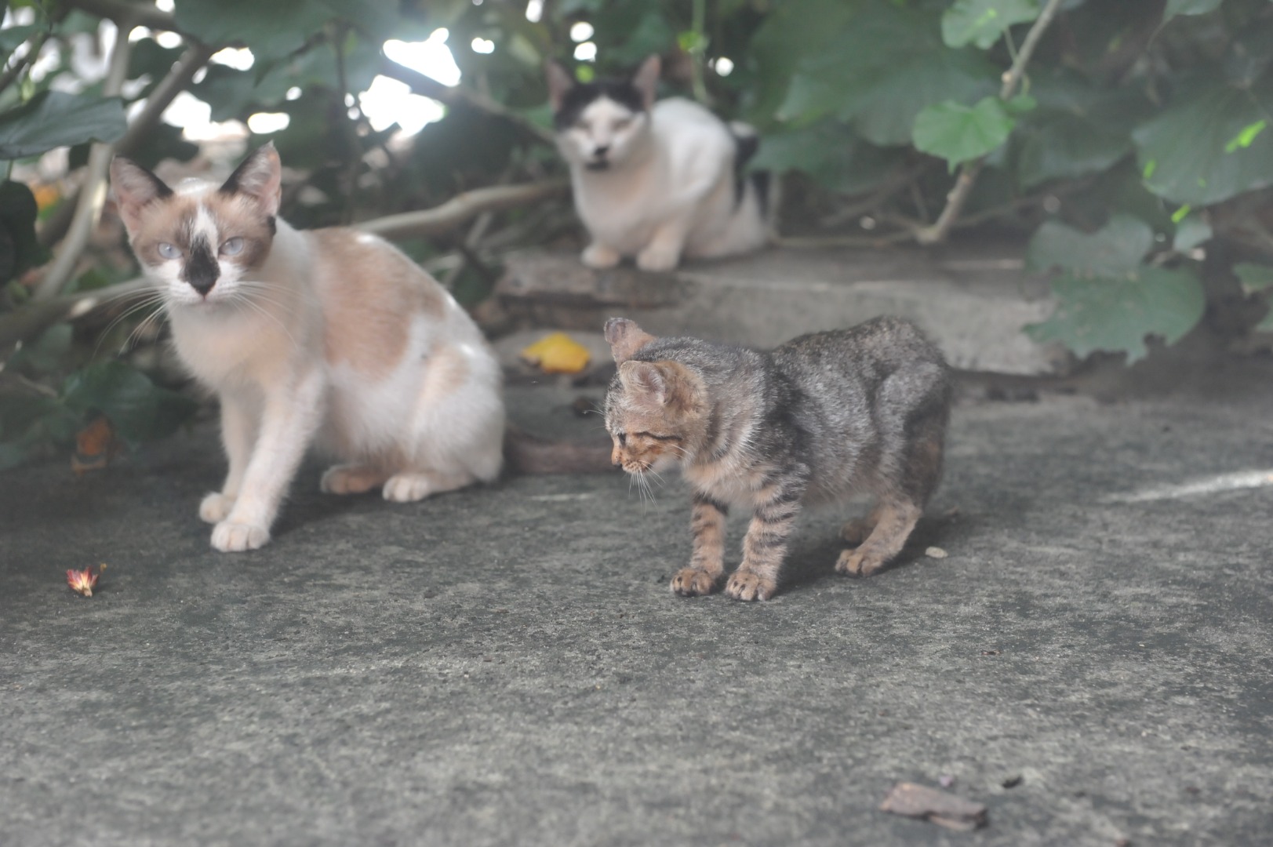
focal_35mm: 70
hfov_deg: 28.9
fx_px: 2474
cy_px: 424
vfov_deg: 19.4
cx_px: 636
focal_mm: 70
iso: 2500
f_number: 5.6
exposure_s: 1/320
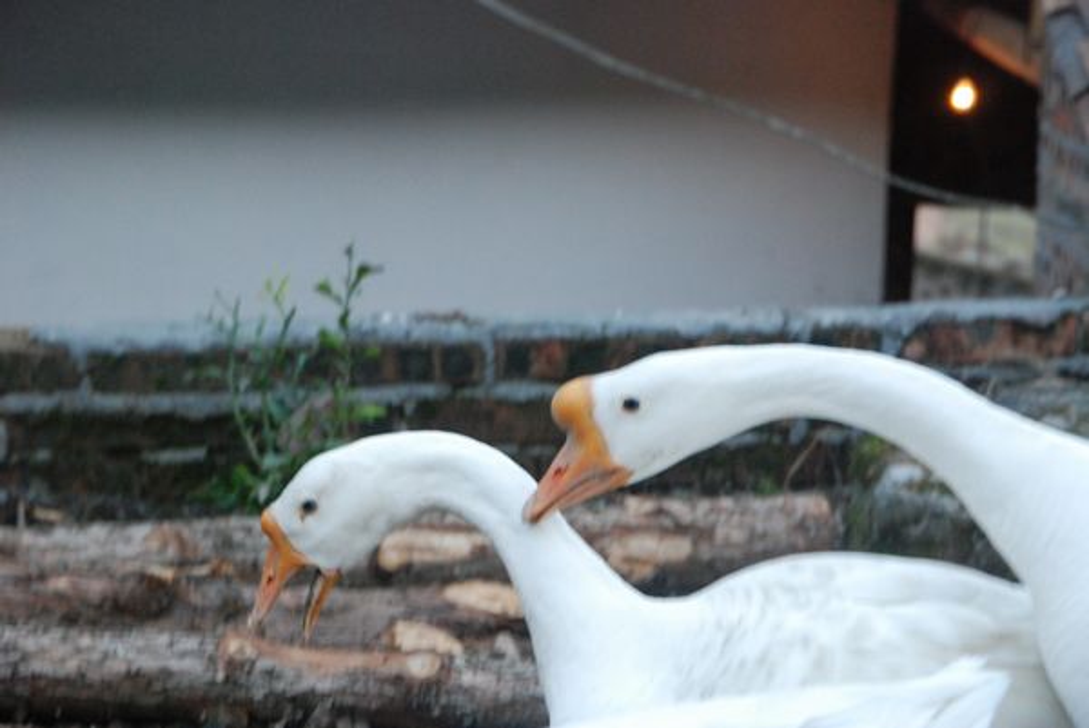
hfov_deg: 27.0
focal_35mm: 75
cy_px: 364
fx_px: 2270
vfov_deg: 18.2
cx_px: 544
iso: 1600
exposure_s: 1/100
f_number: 5
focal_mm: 50
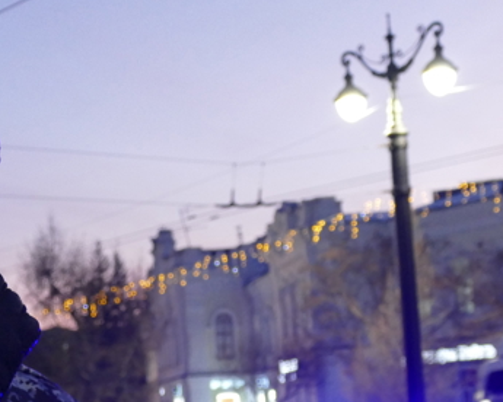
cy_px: 361
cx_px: 54
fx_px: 1489
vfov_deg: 15.2
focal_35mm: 100
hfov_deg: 18.9
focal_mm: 17.83
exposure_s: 1/50
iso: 1600
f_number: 3.3
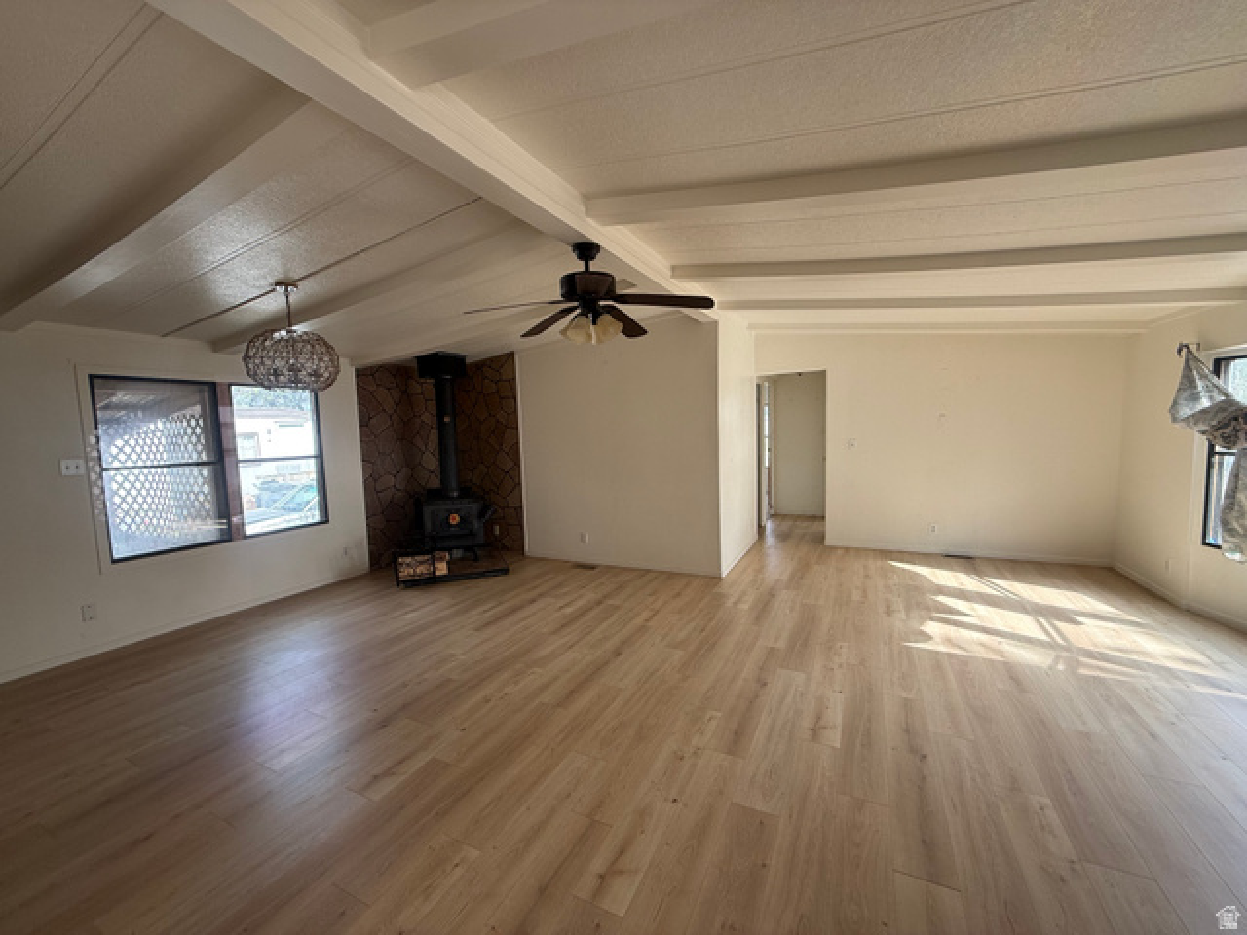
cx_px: 624
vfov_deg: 85.7
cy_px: 468
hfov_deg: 102.1
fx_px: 504
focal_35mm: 14
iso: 64
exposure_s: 1/123
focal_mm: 2.22
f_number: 2.2
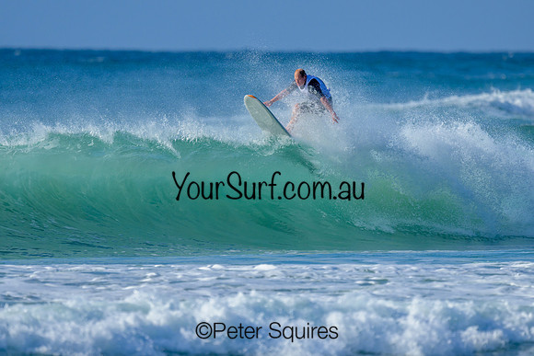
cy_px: 197
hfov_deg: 1.9
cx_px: 231
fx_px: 16324
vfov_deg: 1.3
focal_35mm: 1100
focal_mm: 800
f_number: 6.3
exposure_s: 1/2000
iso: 250
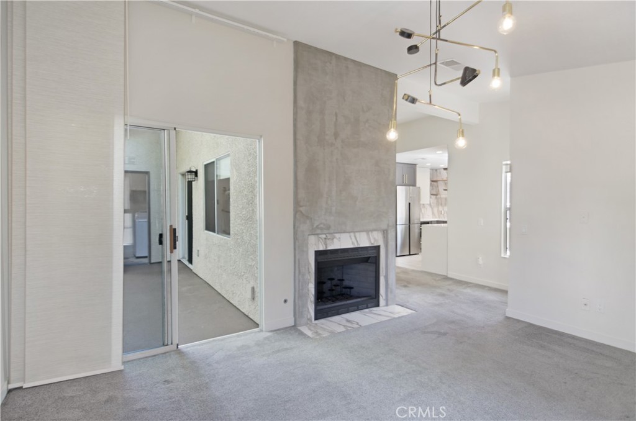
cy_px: 210
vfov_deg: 71.8
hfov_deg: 95.1
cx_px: 318
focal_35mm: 16
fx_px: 291
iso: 100
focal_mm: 11
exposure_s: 1/10
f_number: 2.8
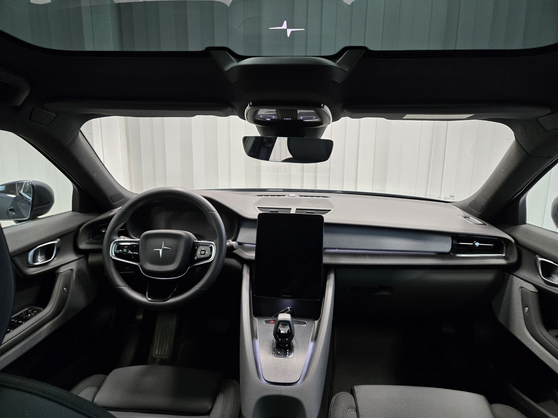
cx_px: 279
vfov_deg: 58.9
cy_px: 209
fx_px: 371
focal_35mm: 23
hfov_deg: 73.9
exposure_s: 1/51
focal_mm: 5.4
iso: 250
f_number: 1.8
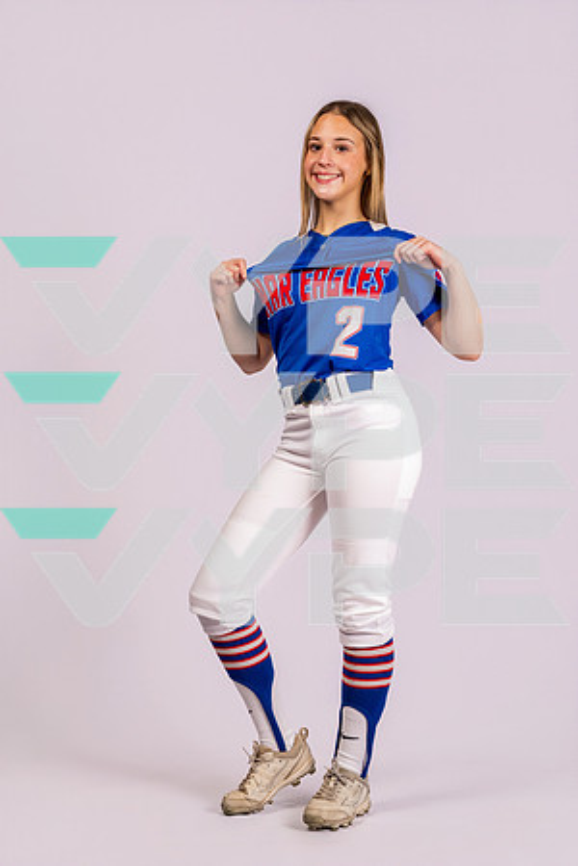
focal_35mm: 55
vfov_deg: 36.2
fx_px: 1324
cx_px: 289
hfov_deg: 24.6
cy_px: 433
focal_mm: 55
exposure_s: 1/250
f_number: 11
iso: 320
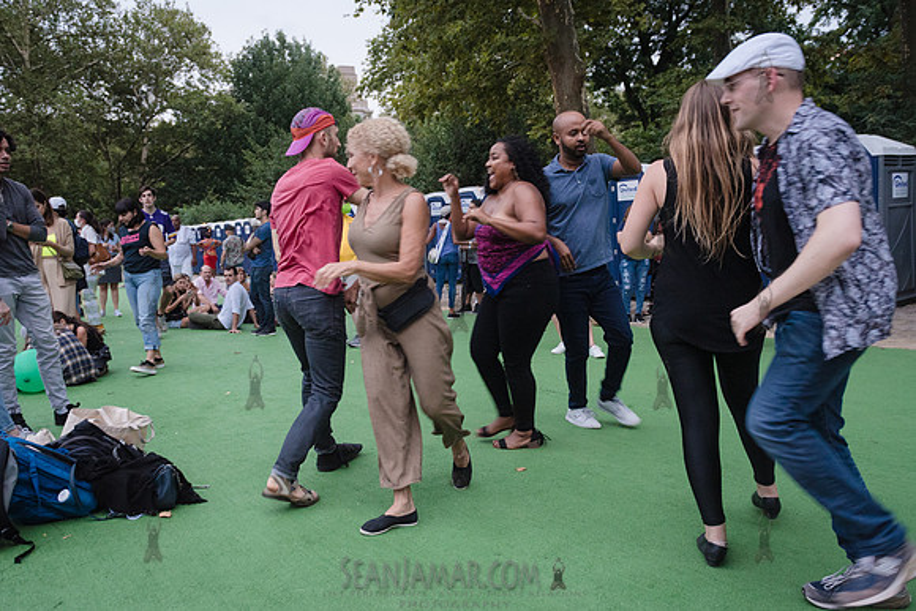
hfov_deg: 59.5
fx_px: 801
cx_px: 458
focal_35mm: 31
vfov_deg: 41.8
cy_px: 306
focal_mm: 26
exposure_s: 1/125
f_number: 4
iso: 2500
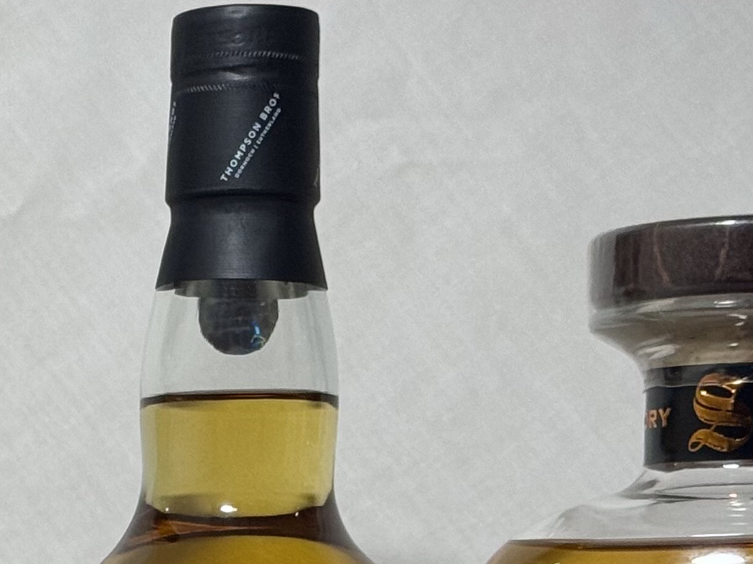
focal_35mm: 160
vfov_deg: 9.1
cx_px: -142
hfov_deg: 12.1
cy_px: 793
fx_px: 3480
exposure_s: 1/50
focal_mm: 6.76
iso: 160
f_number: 1.78
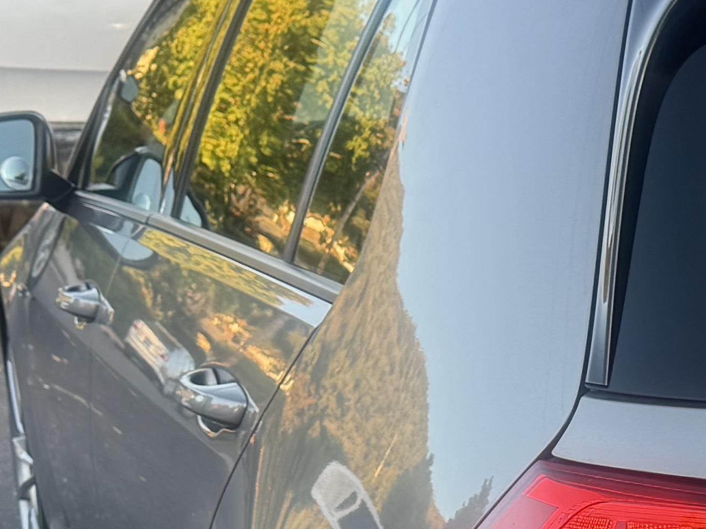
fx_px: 2141
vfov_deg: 13.2
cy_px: 828
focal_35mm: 105
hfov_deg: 17.9
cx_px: 816
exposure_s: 1/100
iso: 64
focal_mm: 6.76
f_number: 1.78
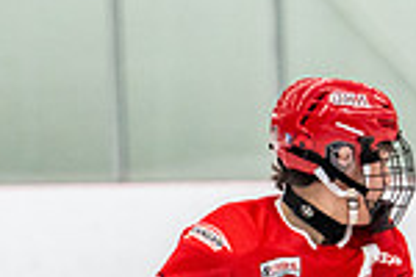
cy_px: 539
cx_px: 385
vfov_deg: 2.6
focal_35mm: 528
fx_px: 6101
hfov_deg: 3.9
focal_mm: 116
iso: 4000
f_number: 2.8
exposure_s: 1/800
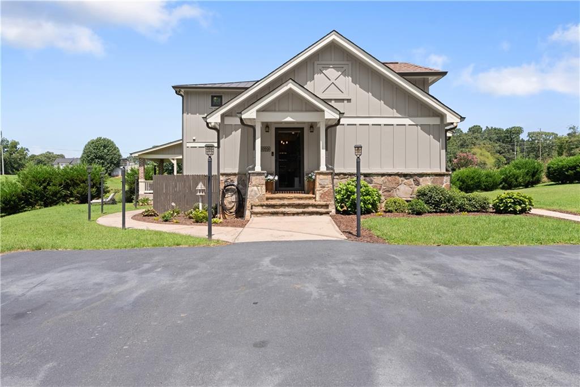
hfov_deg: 76.3
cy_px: 194
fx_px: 369
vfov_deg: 55.3
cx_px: 290
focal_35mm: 23
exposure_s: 1/2000
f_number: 7.1
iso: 800
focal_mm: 22.9
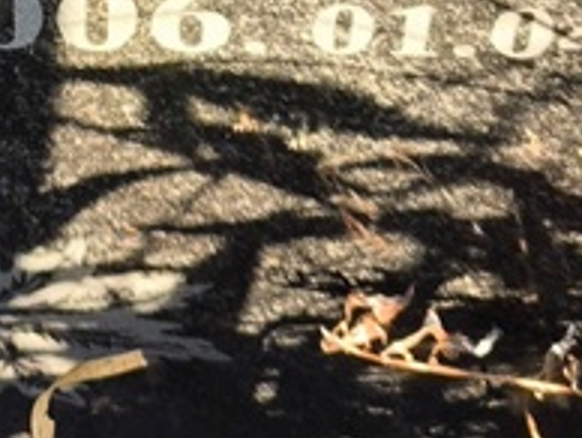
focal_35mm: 206
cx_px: -50
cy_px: -456
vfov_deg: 7.0
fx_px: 3468
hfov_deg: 9.5
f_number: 1.7
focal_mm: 4.71
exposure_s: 1/104
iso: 50
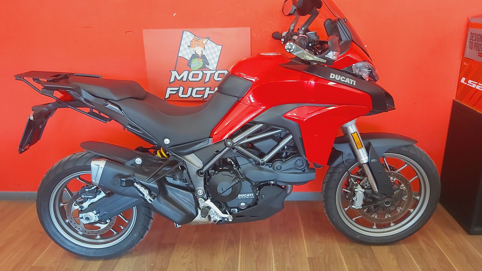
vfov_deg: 40.2
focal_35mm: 29
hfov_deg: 66.1
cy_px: 141
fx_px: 371
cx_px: 238
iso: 250
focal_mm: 3.92
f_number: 1.7
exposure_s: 1/33
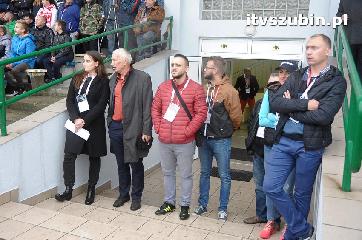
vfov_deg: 36.8
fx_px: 362
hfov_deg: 53.2
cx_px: 181
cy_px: 120
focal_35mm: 36
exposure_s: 1/125
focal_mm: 24
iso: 1000
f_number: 5.6
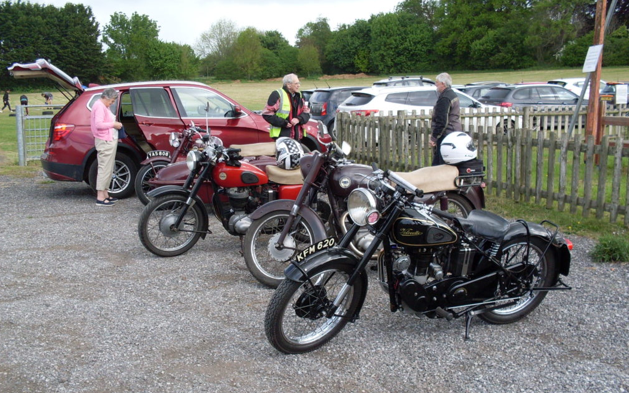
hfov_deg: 48.2
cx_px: 314
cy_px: 227
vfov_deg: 31.2
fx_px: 703
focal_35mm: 41
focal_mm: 6.3
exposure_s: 1/350
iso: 80
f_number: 2.8
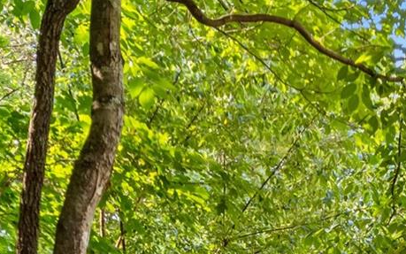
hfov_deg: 20.2
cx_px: 390
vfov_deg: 11.6
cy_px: 531
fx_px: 1107
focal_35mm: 100
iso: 110
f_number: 2.8
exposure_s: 1/50
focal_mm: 8.38
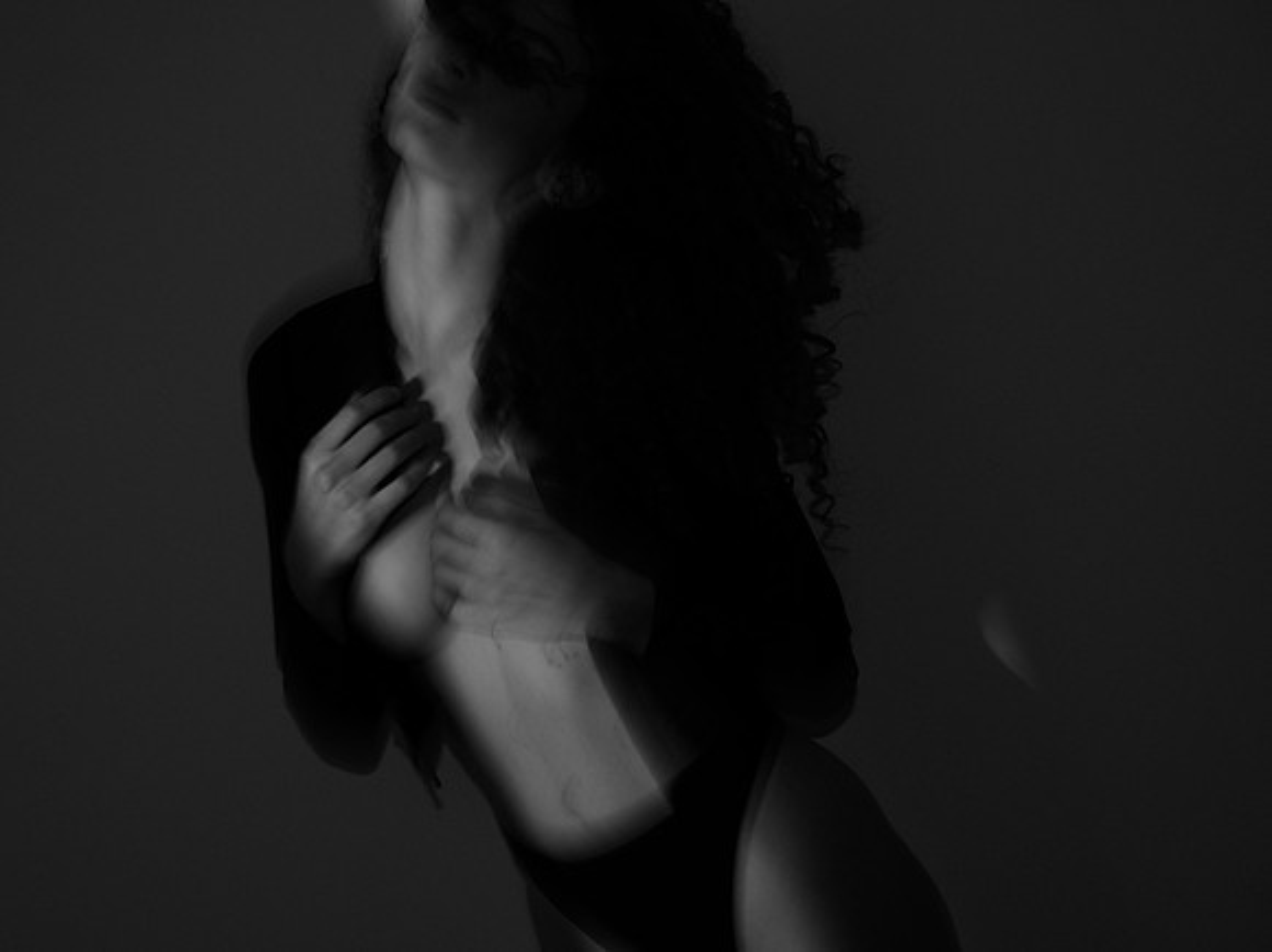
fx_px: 1984
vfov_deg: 27.0
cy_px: 476
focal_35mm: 54
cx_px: 589
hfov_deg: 35.5
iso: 50
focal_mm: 50
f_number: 4
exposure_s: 1/10
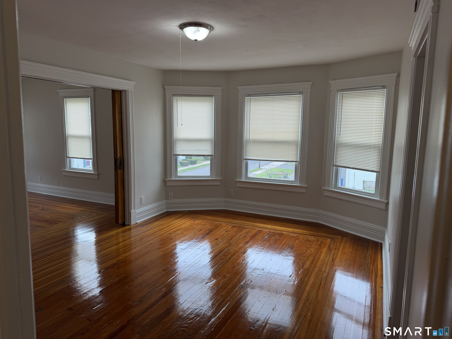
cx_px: 226
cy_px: 170
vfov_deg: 56.8
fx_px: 313
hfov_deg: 71.6
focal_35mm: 24
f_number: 1.78
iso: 64
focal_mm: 6.76
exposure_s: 1/179
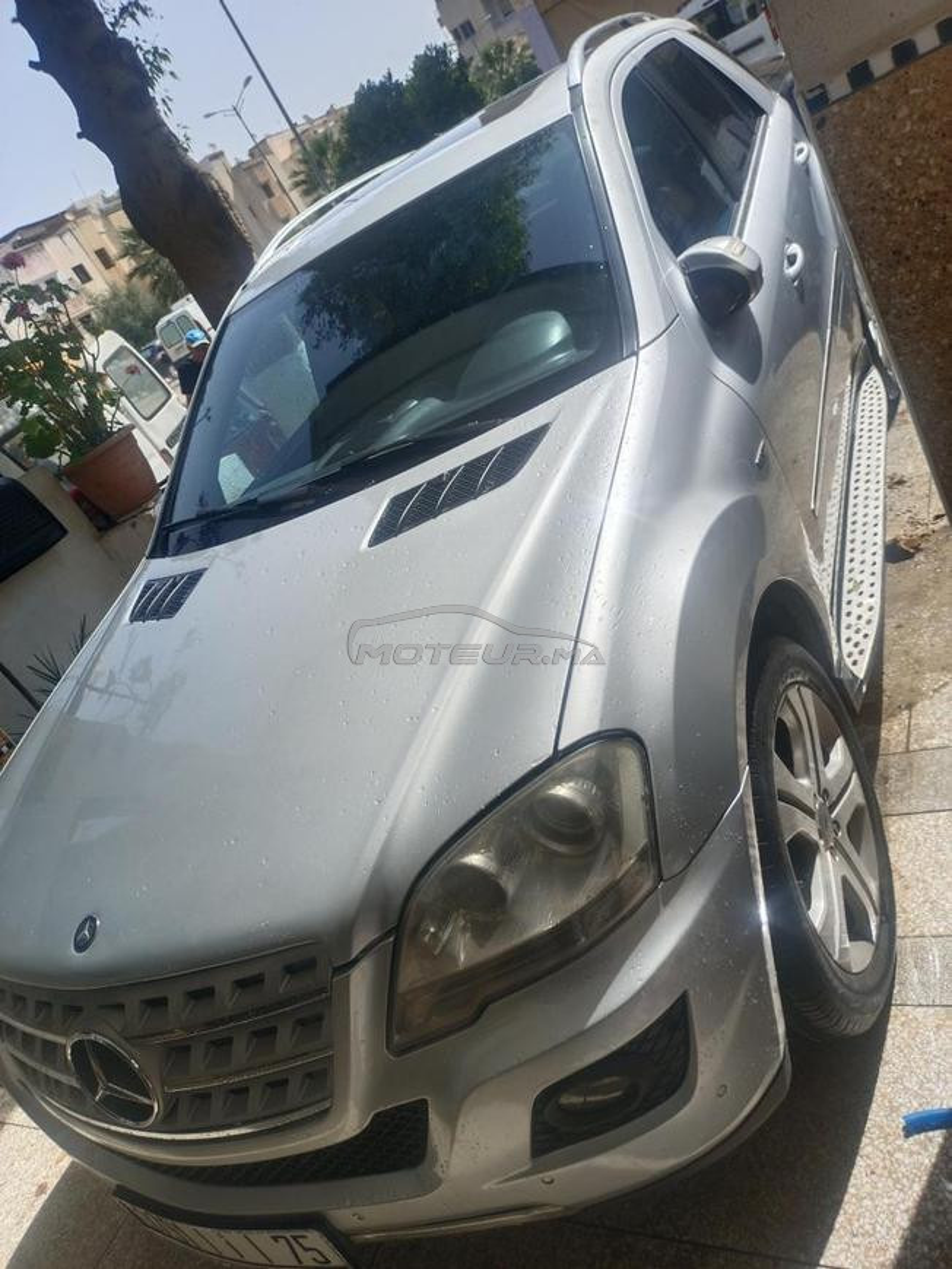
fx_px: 916
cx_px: 476
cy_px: 634
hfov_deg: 54.9
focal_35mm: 25
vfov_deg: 69.4
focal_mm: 4.71
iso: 100
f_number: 1.79
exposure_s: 1/420
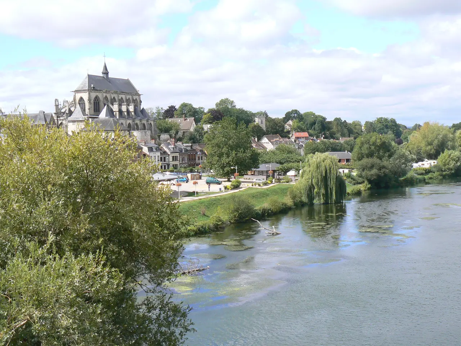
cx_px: 230
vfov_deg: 27.0
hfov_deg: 35.5
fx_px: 719
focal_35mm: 54
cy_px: 173
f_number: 2.8
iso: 100
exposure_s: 1/1000
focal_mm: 8.9
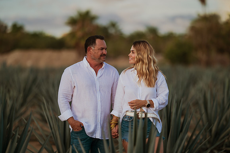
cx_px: 115
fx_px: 862
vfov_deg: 10.1
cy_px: 76
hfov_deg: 15.2
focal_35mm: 135
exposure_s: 1/1600
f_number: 1.8
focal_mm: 135
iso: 100
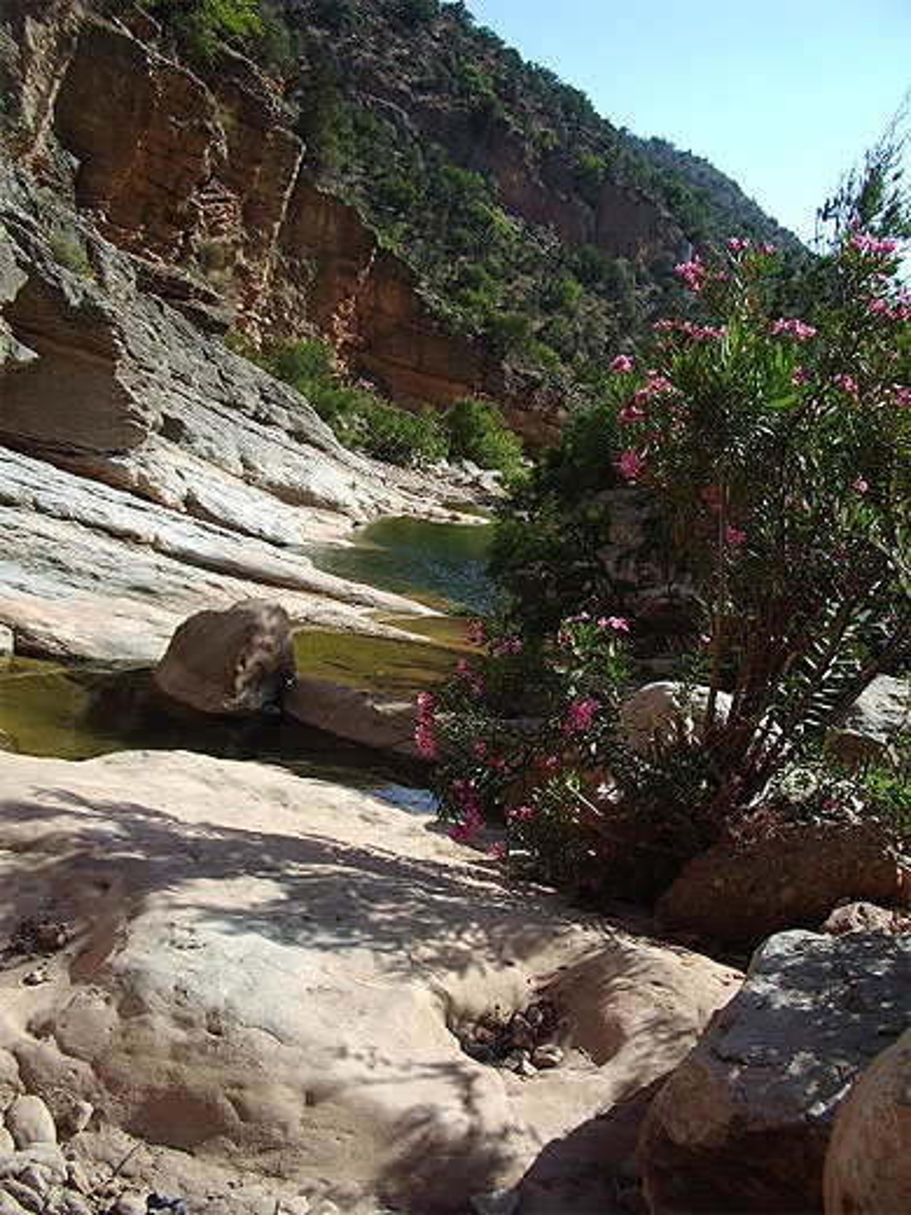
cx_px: 456
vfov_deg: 52.6
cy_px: 608
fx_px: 1228
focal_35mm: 35
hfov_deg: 40.7
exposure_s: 1/320
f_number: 4.3
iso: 50
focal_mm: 5.8
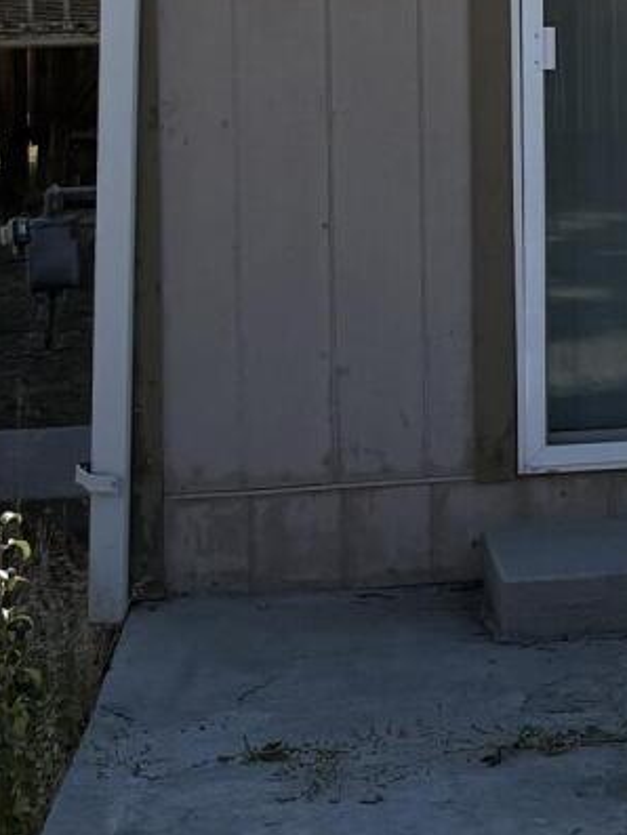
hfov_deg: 10.3
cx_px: 1321
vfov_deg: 14.9
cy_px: 61
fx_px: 3162
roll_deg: +0.4
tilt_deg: -1.9
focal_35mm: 131
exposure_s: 1/3831
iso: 50
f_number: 1.6
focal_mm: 5.96
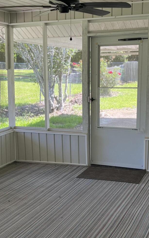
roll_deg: +1.3
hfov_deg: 23.1
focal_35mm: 56
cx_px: 62
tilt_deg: -11.8
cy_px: 138
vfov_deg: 36.2
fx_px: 364
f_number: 1.6
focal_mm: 5.1
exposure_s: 1/121
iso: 40
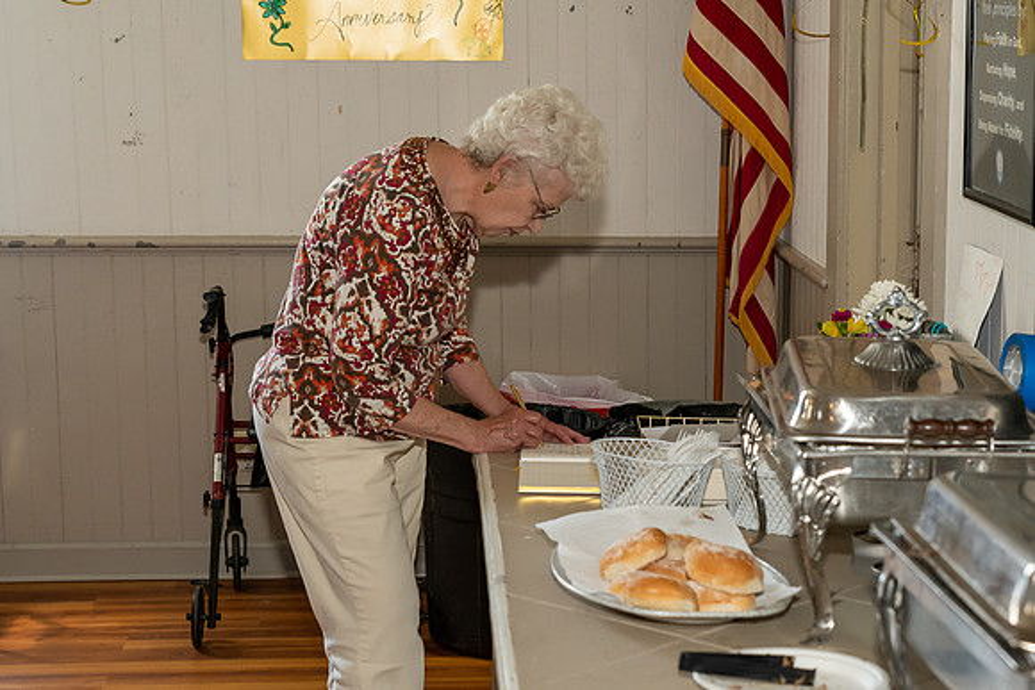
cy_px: 354
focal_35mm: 77
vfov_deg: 17.8
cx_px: 550
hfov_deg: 26.4
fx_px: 2204
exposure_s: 1/125
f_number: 4
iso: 1000
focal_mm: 45
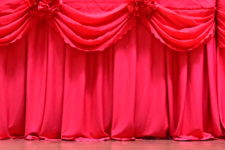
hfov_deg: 7.1
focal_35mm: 290
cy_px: -179
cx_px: 80
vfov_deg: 4.6
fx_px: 1812
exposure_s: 1/100
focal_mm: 42
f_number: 4.5
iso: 1000
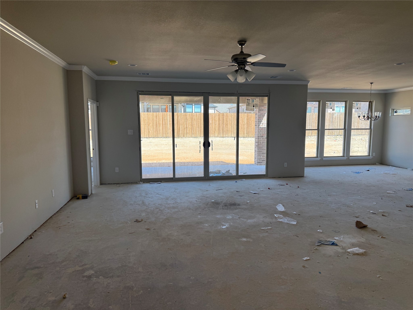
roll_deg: +0.4
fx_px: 286
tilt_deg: -5.6
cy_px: 155
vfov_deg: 56.8
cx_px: 206
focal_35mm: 24
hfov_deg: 71.6
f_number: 1.78
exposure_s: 1/443
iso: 100
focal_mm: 6.76
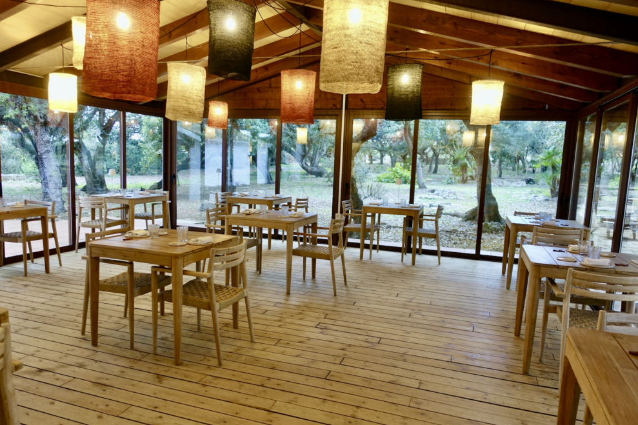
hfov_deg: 71.5
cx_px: 314
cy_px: 216
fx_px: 443
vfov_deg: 51.3
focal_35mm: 25
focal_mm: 8.8
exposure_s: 1/30
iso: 250
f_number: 1.8
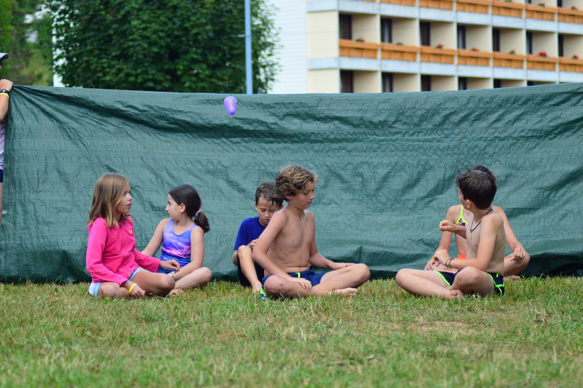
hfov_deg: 15.2
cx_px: 292
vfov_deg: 10.1
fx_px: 2184
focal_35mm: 135
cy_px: 194
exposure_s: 1/1250
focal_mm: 90
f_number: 4
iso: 800
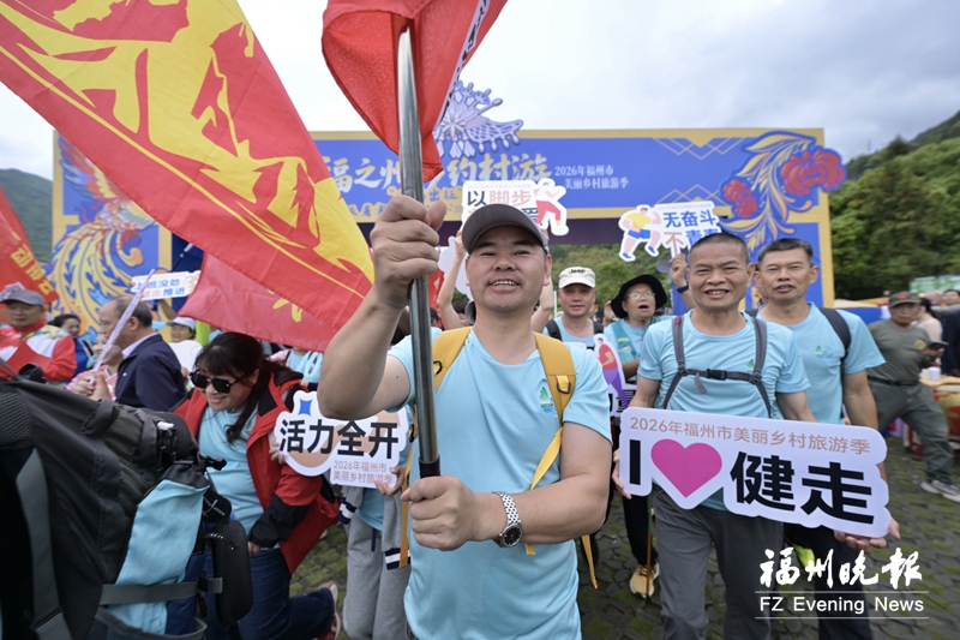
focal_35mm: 14
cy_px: 320
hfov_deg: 104.3
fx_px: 373
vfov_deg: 81.2
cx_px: 480
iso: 160
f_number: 4
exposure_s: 1/400
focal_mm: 14
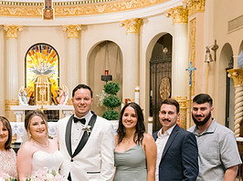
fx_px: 540
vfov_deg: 18.8
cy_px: 156
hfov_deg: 24.8
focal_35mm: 77
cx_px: 37
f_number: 4.5
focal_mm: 35
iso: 1600
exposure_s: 1/100
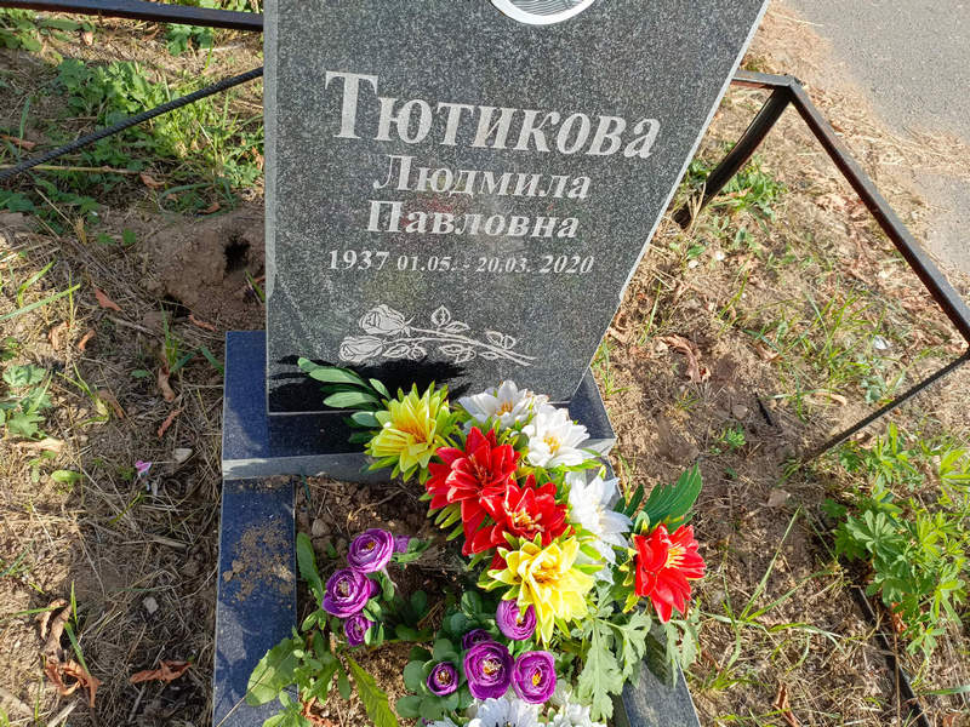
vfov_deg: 54.9
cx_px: 485
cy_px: 364
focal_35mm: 25
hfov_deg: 69.4
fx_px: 701
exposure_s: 1/422
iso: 111
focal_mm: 4.76
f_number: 1.69
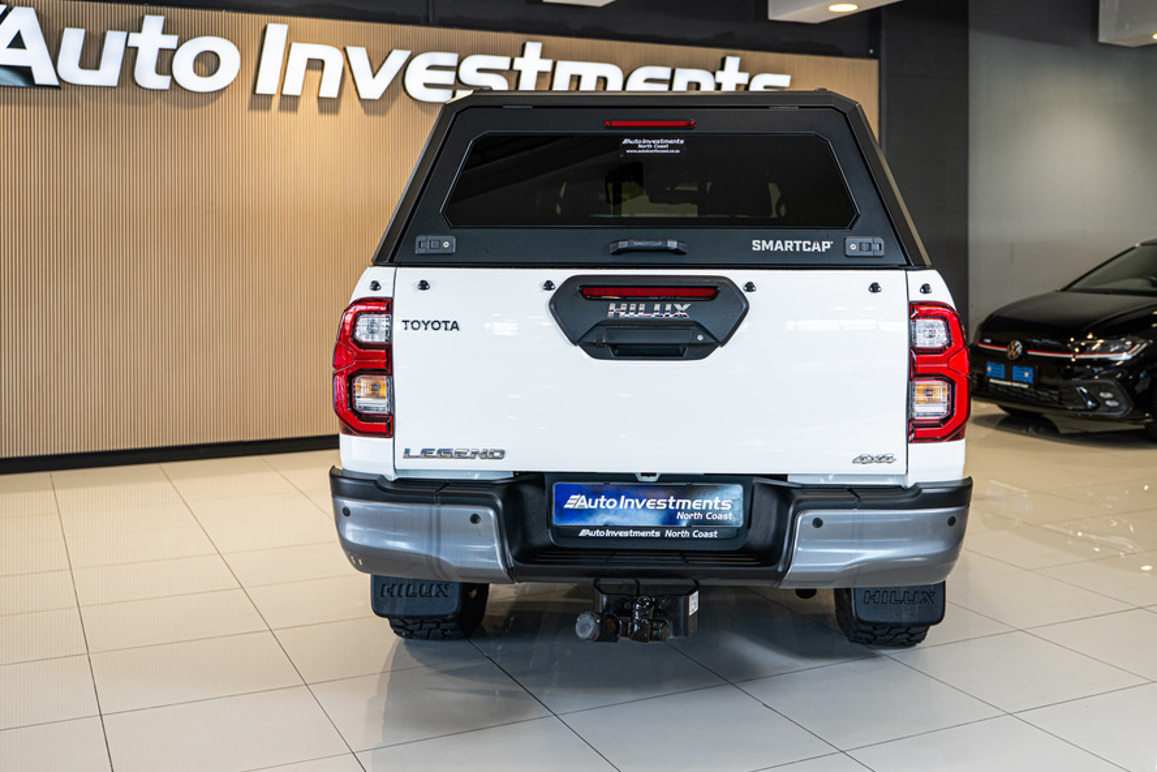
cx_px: 648
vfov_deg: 34.5
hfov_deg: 49.9
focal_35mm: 39
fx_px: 1240
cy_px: 339
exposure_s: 1/160
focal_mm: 33.5
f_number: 2.8
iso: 400
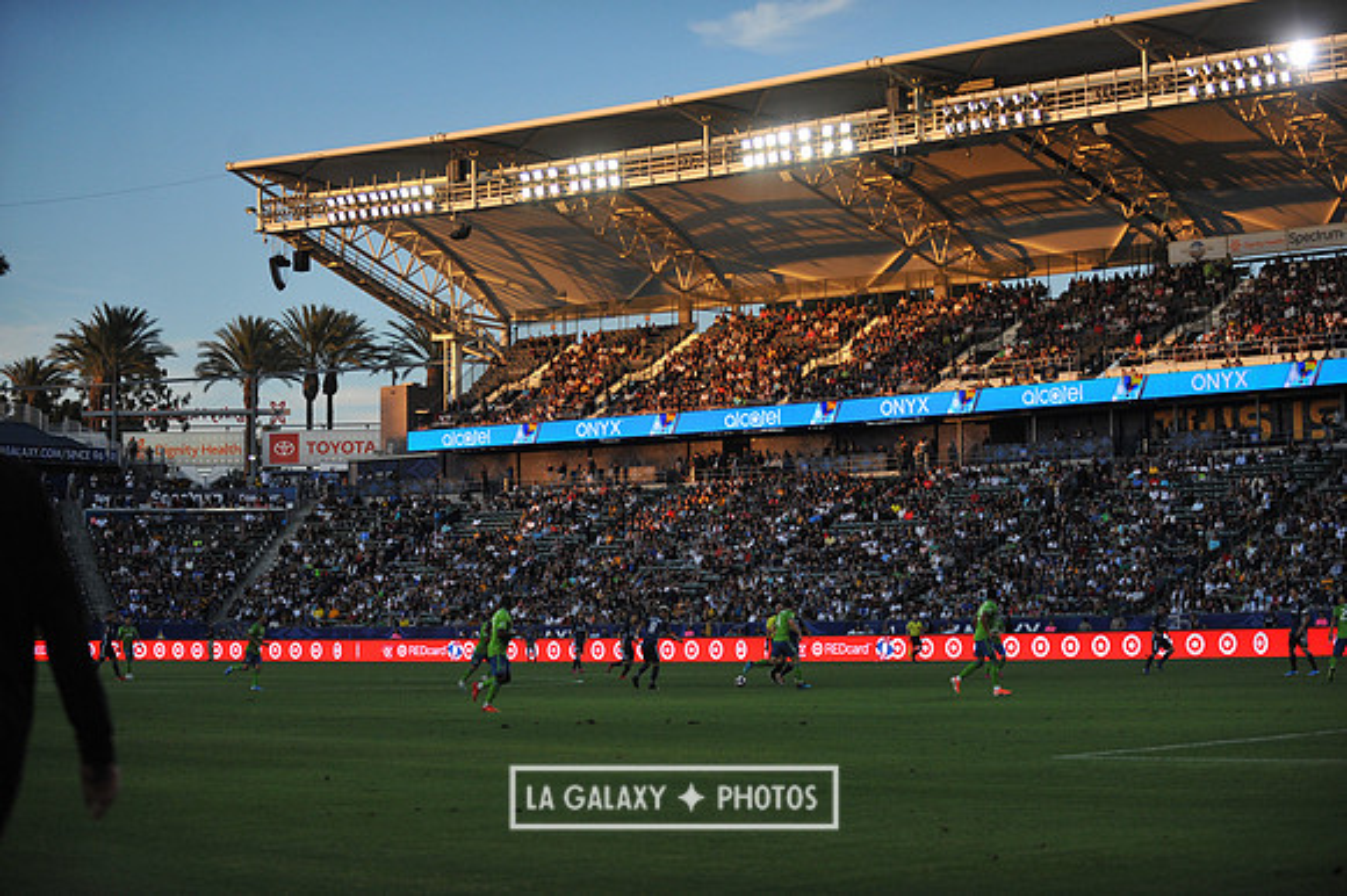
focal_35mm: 70
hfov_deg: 28.9
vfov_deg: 19.4
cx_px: 674
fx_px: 2618
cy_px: 448
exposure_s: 1/5000
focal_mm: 70
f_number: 2.8
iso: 1600
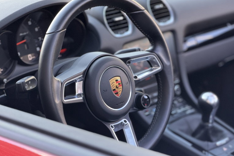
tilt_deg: -20.1
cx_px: 117
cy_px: 79
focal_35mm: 105
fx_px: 682
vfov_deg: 13.0
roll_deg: +0.3
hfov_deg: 19.5
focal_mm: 16.89
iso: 250
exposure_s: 1/121
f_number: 2.8
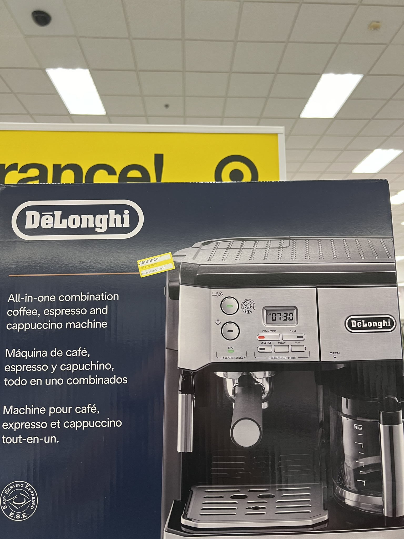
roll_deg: +0.6
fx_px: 405
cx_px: 202
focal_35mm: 26
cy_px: 270
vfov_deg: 67.3
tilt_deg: +9.1
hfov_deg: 53.1
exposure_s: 1/83
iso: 125
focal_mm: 5.7
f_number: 1.5
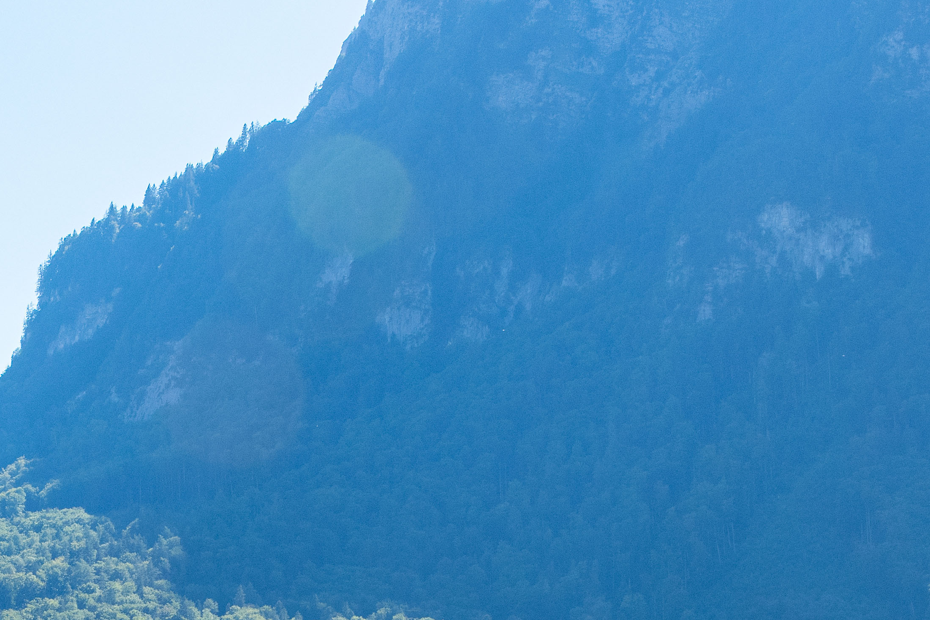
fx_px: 3100
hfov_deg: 16.7
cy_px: 772
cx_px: 14
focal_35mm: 120
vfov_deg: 11.2
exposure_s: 1/320
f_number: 10
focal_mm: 32
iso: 500
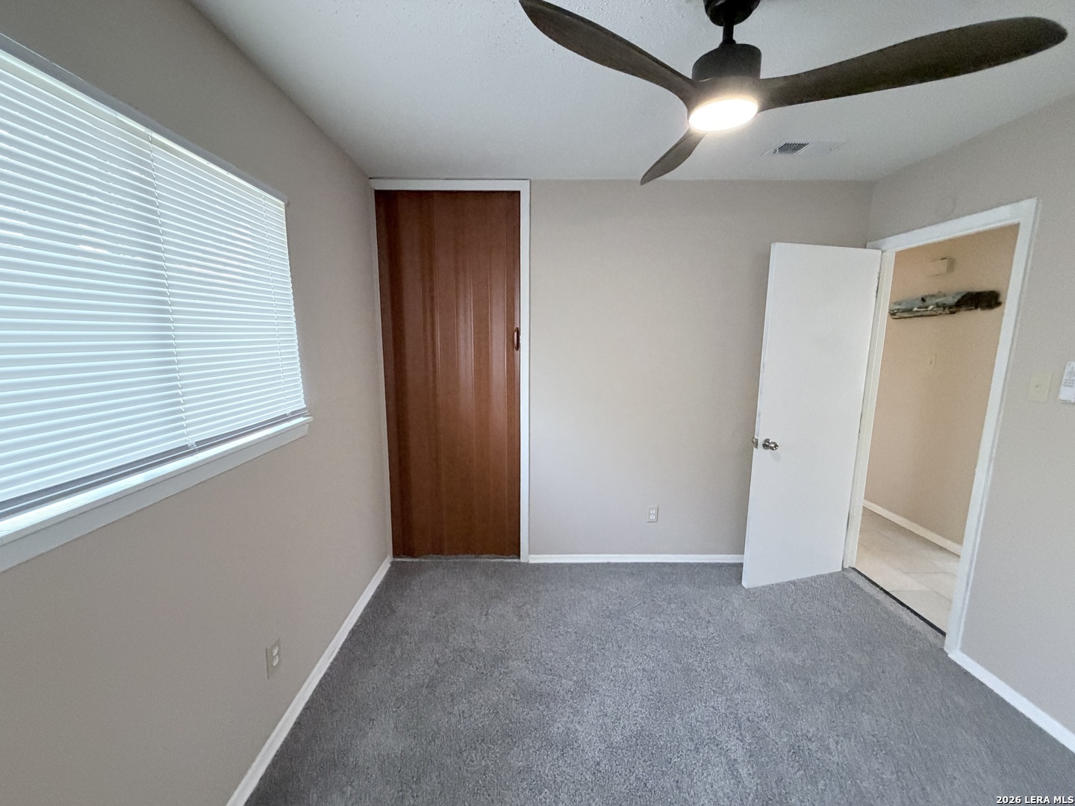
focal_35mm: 14
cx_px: 538
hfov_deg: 102.1
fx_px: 435
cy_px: 403
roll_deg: +1.5
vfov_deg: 85.7
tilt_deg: -7.6
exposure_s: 1/60
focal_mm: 2.22
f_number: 2.2
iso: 400
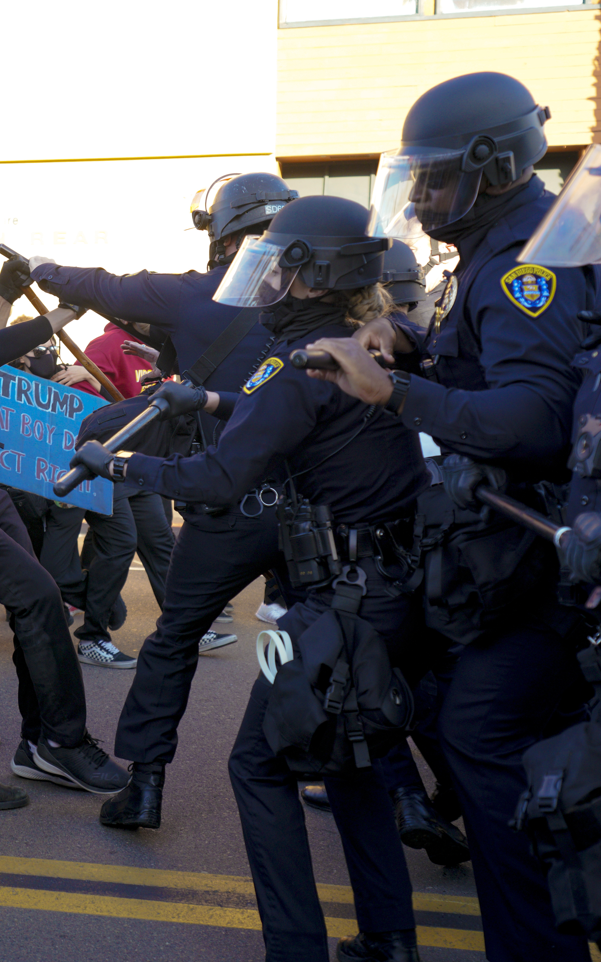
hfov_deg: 23.6
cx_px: 114
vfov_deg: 37.5
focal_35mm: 54
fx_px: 1415
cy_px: 480
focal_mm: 35
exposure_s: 1/640
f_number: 3.2
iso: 800
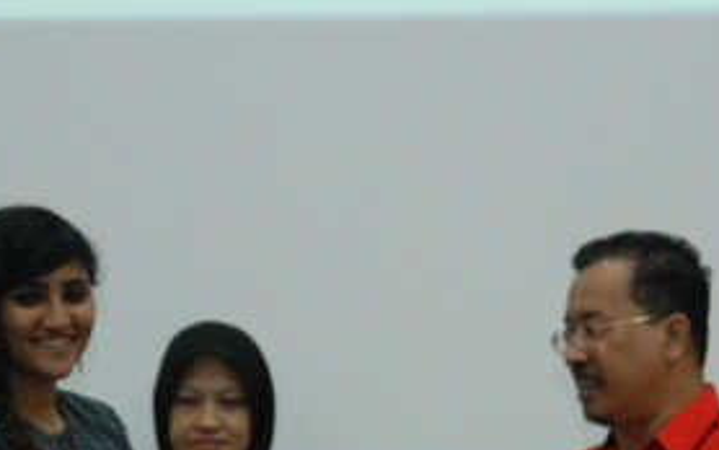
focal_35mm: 176
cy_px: 672
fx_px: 3450
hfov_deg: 11.9
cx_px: 422
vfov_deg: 7.3
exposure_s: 1/125
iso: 1250
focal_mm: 40
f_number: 6.3
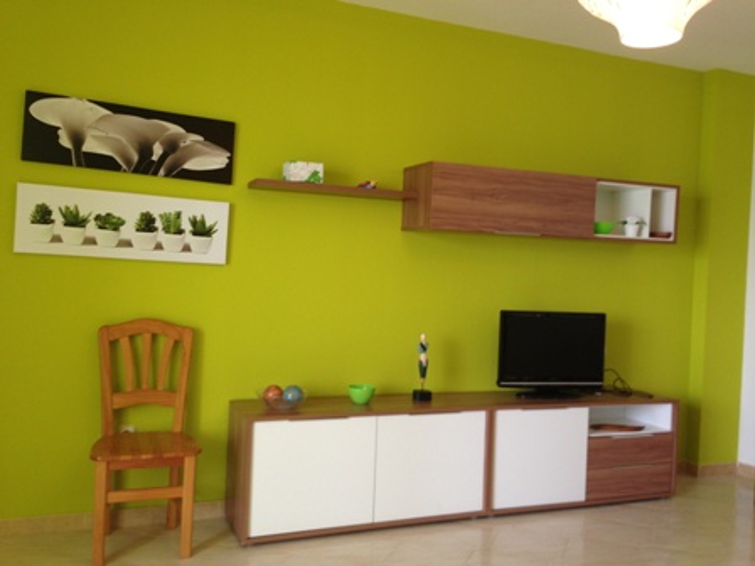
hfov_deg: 55.4
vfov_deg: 42.9
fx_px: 720
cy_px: 283
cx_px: 378
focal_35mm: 33
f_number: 2.4
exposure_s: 1/20
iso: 64
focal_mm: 4.13
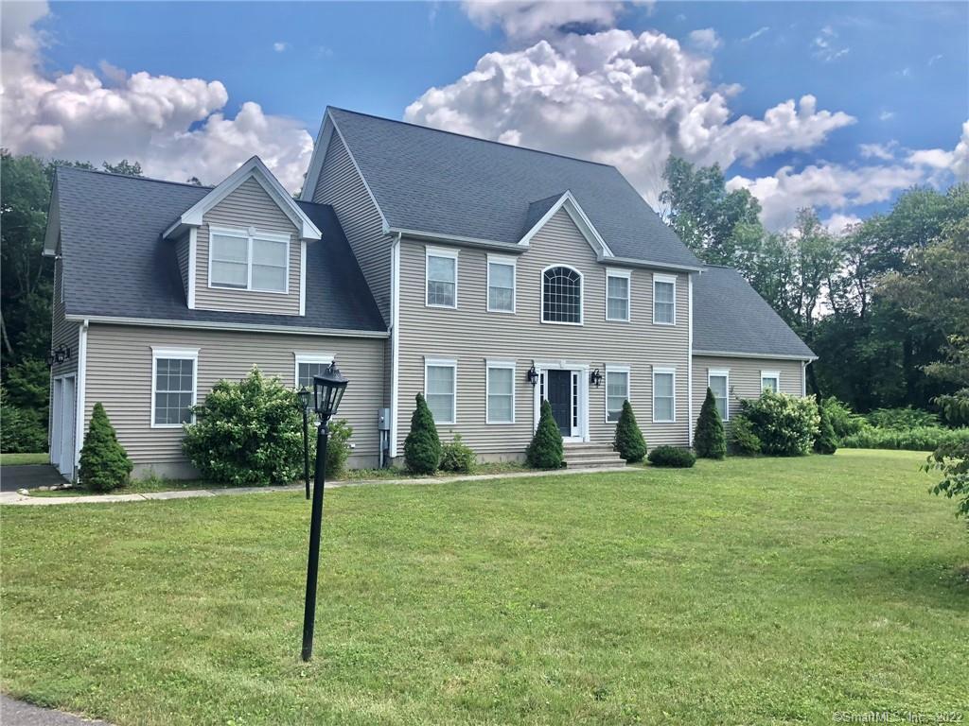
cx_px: 484
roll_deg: -1.5
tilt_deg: +4.8
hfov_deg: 63.4
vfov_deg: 49.7
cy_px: 363
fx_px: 784
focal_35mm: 28
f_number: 1.8
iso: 20
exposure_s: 1/1499
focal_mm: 3.99
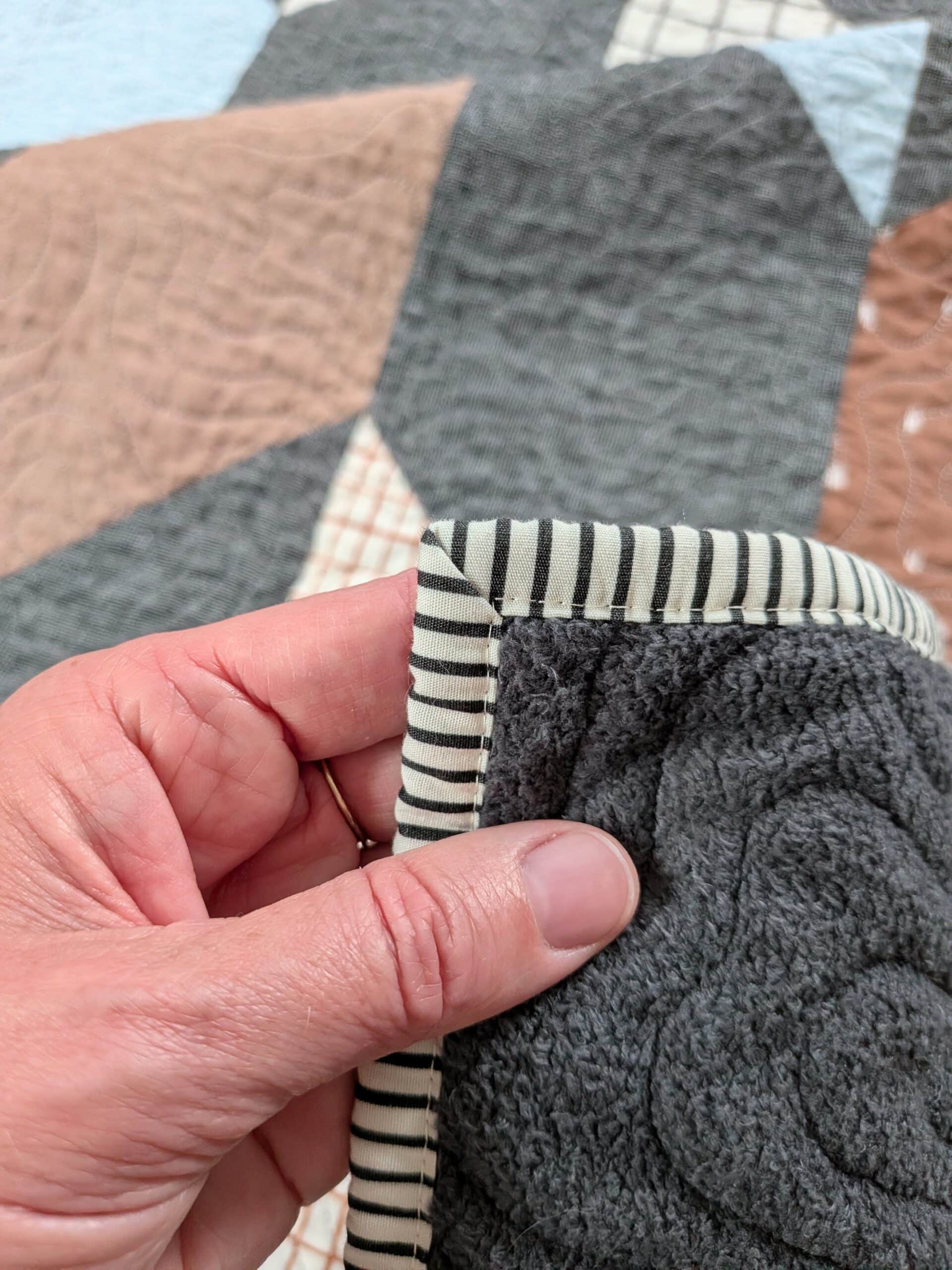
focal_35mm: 24
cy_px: 635
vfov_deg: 71.6
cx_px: 476
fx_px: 880
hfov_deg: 56.8
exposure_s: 1/105
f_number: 1.7
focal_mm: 4.53
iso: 422
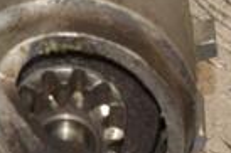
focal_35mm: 407
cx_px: -13
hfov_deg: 5.1
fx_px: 2608
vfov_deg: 3.4
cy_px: 98
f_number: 10
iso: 800
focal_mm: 62
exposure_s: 1/200
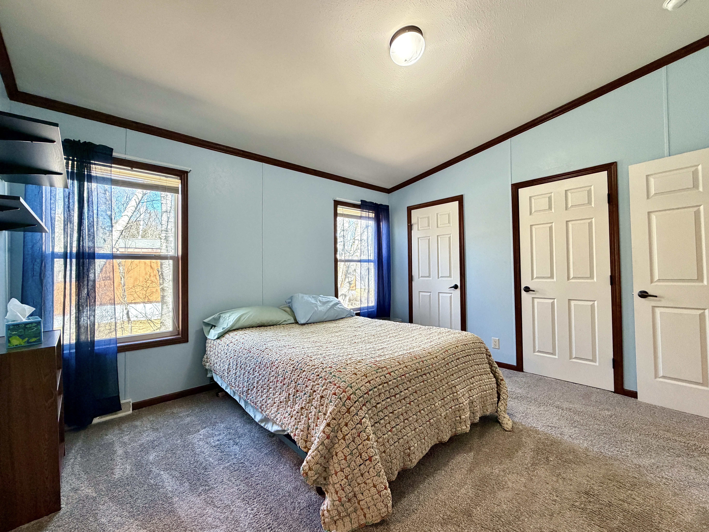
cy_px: 266
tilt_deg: +1.0
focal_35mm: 14
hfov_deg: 102.1
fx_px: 287
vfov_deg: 85.7
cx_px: 354
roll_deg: +3.0
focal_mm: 2.22
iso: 320
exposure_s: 1/67
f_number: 2.2
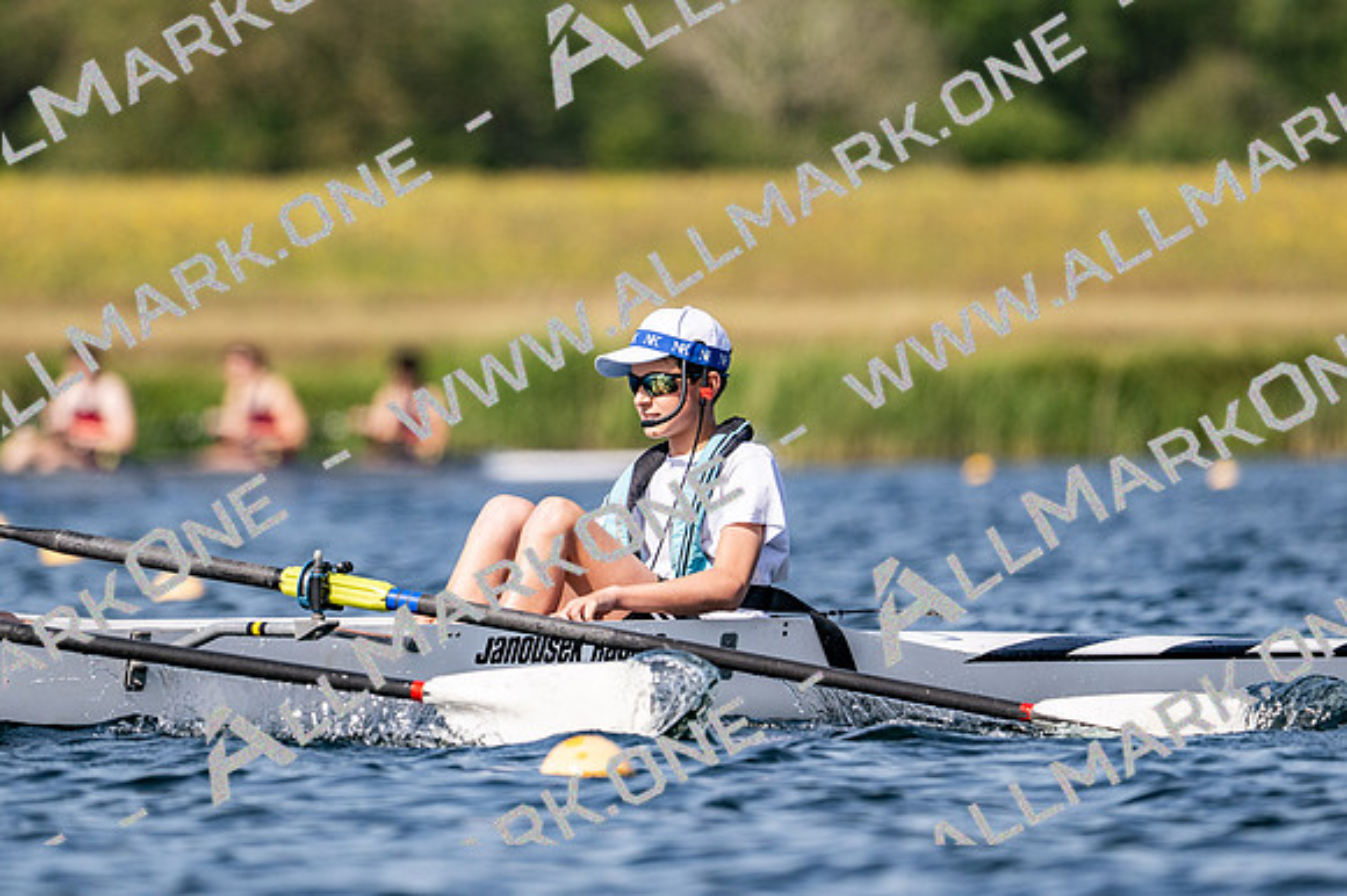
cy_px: 448
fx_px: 22436
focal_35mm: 600
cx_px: 674
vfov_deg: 2.3
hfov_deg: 3.4
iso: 160
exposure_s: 1/2500
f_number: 4.5
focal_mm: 400
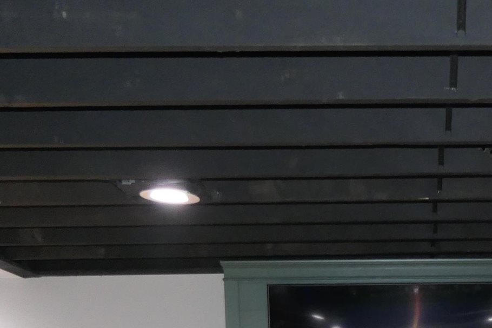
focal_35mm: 81
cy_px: 527
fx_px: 1107
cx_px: 467
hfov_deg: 24.2
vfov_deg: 15.3
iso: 800
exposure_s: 1/60
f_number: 2.8
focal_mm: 8.8
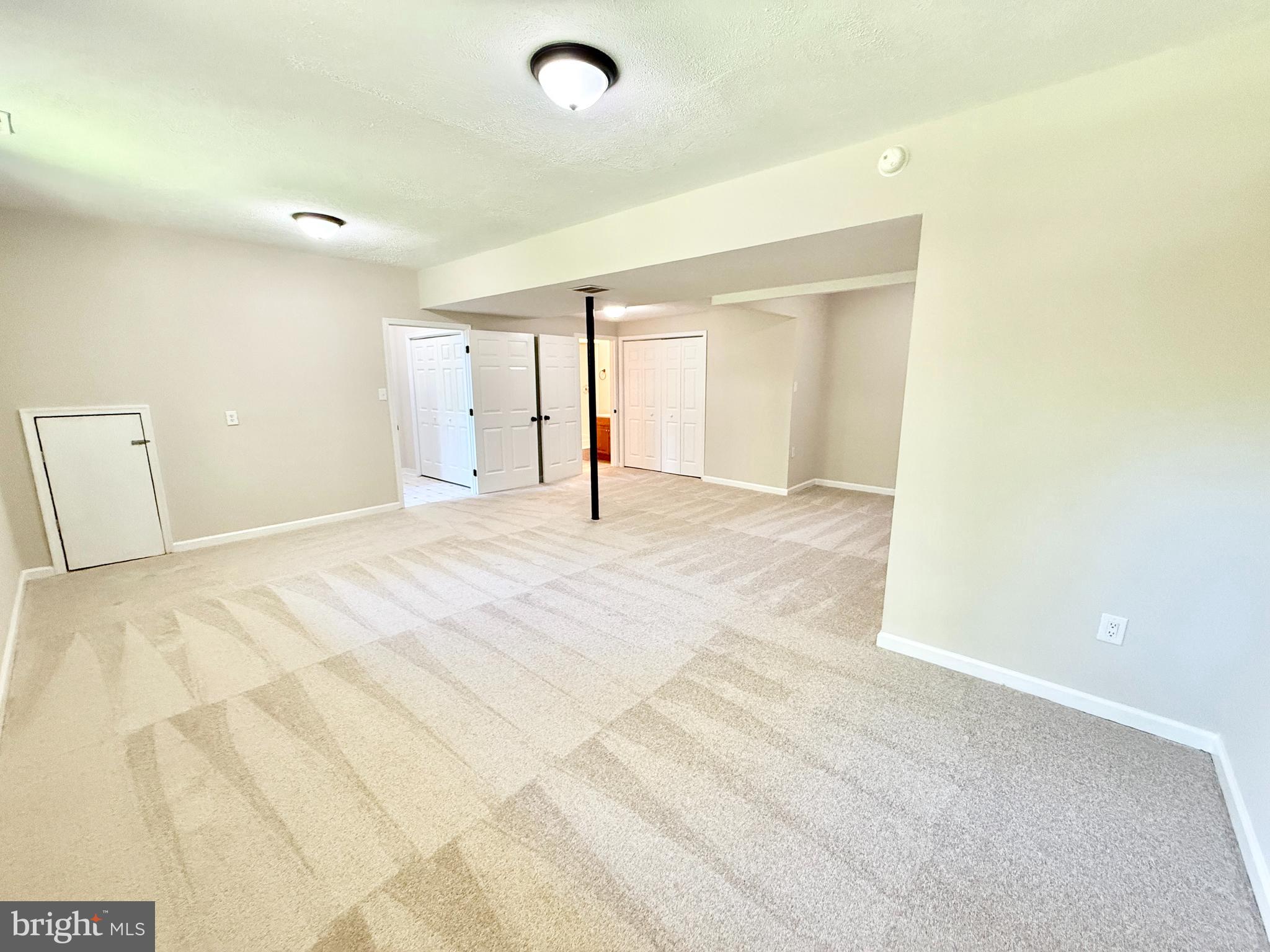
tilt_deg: -10.2
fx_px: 514
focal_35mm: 14
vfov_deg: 85.7
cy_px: 476
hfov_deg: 102.1
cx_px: 635
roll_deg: -0.4
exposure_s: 1/120
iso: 500
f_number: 2.2
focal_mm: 2.22
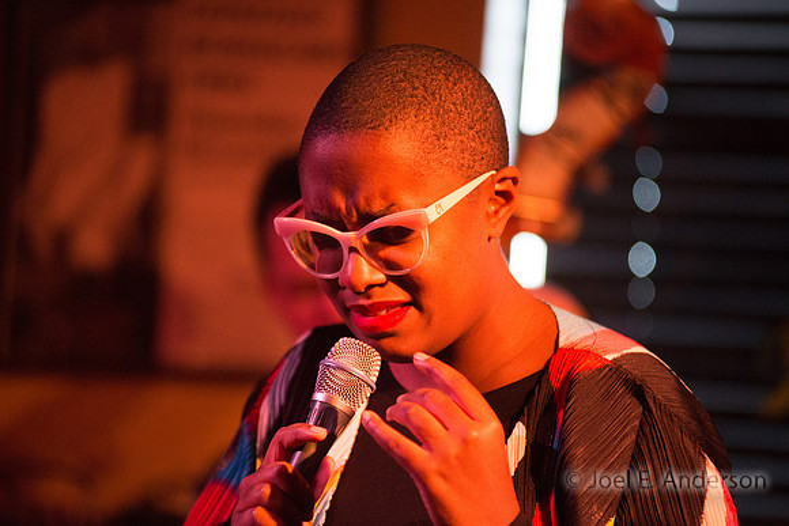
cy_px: 263
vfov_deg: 6.9
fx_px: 4384
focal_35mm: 200
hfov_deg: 10.3
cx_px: 394
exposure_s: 1/125
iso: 6400
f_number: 2.8
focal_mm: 200
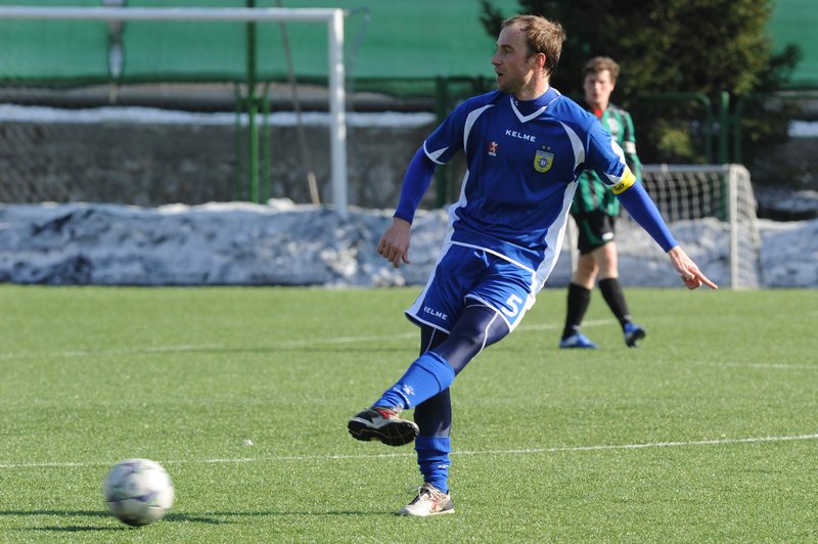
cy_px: 272
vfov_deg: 4.6
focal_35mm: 300
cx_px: 409
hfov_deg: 6.9
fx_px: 6811
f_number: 8
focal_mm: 300
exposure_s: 1/640
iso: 400
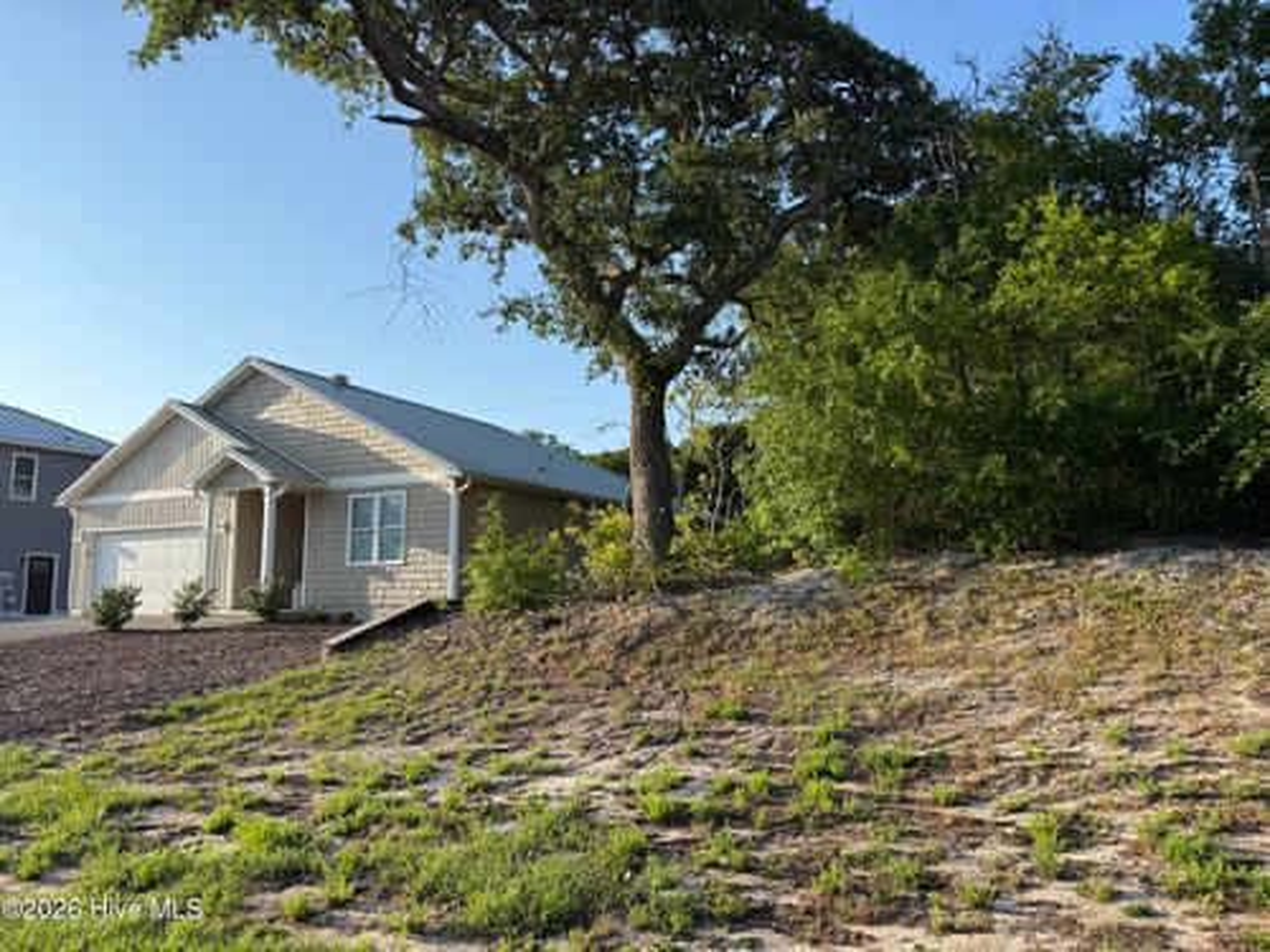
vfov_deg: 56.8
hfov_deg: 71.6
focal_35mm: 24
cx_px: 635
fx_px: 881
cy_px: 476
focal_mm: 6.76
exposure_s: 1/2703
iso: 100
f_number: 1.78
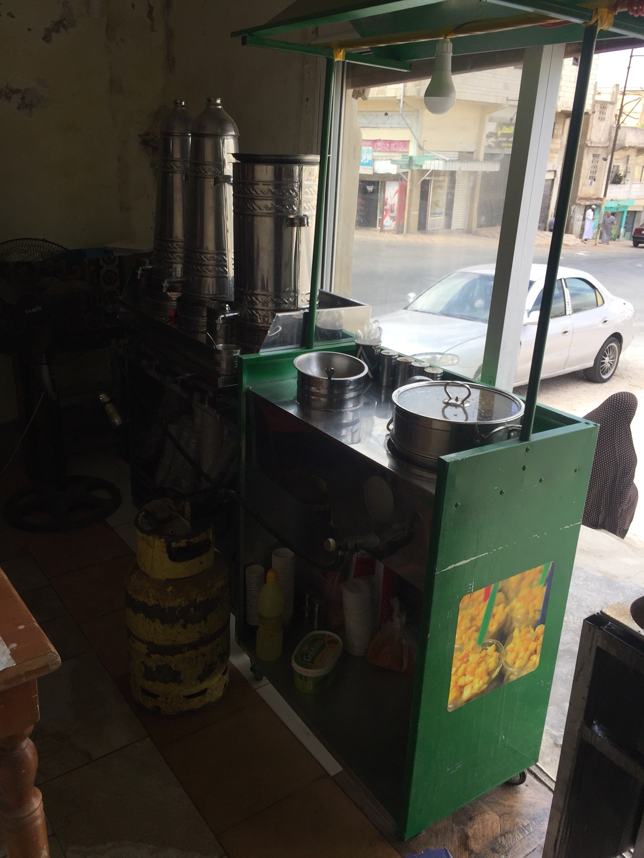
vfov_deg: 61.7
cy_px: 429
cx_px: 322
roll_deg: -2.4
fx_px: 719
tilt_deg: -20.7
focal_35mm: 29
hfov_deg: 48.2
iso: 32
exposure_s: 1/335
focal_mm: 4.15
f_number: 2.2
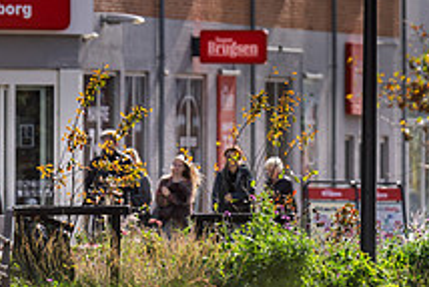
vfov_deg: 2.5
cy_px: 47
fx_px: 6618
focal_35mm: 555
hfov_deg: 3.7
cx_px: 285
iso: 250
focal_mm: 197
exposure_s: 1/4000
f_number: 2.8
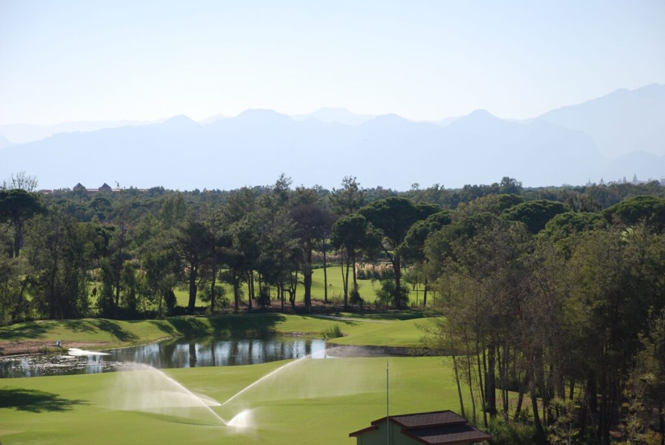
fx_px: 2219
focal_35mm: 120
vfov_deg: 11.4
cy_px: 222
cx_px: 332
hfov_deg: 17.0
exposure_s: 1/500
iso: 160
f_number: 5.6
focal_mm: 80
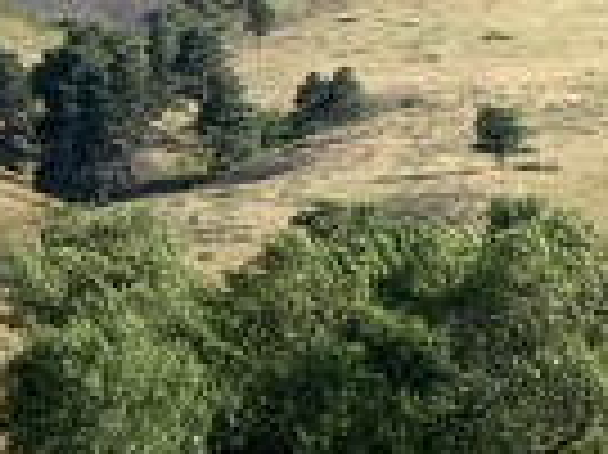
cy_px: -144
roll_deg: +3.7
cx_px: 635
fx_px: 4334
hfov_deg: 8.0
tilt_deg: +11.2
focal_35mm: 247
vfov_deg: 6.0
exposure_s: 1/695
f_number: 2.4
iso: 16
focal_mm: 6
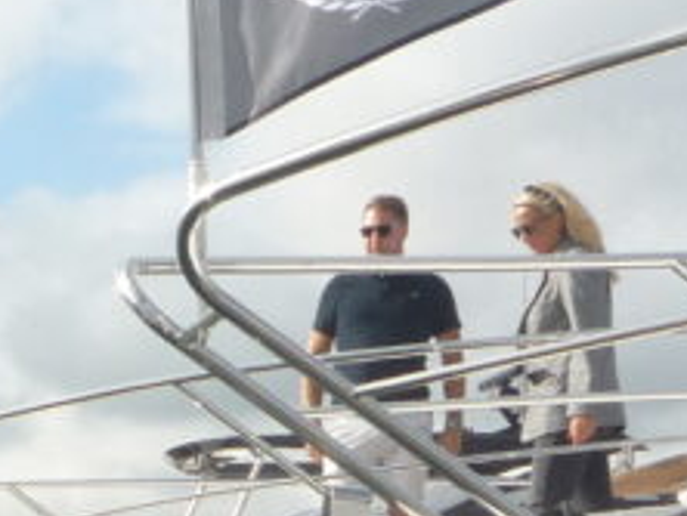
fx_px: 2682
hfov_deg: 13.8
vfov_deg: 10.4
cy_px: 918
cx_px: -322
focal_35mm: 135
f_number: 5
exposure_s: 1/400
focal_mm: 5.2
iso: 100
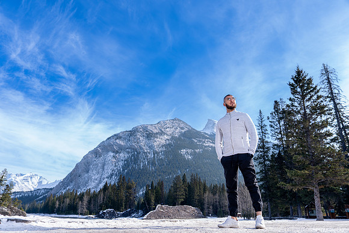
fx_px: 262
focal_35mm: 27
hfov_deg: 67.4
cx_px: 174
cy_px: 116
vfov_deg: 48.0
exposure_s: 1/400
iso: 50
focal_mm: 27
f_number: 3.5
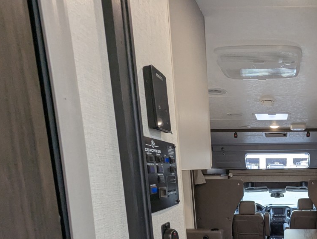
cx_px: 281
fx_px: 275
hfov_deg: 53.0
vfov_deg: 42.3
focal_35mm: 30
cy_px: 223
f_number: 2.2
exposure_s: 1/130
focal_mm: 2.35
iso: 112
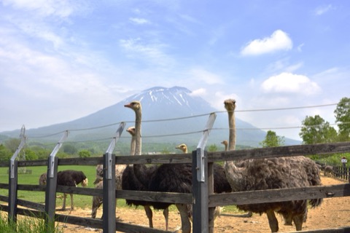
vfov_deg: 37.9
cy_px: 116
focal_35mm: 35
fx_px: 340
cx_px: 175
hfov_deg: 54.4
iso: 100
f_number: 8
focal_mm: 35
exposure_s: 1/400
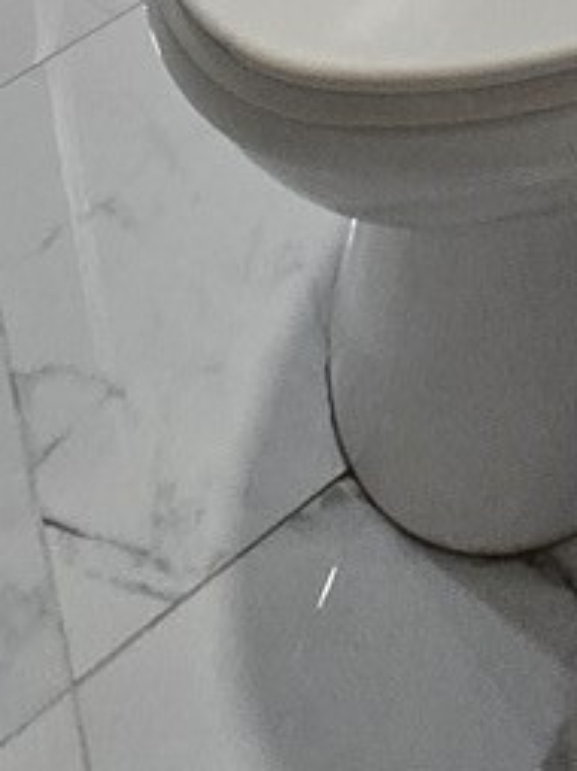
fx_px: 1826
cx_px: 990
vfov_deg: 11.0
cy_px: -1630
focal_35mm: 82
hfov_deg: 15.7
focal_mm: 2.2
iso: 250
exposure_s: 1/60
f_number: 2.2
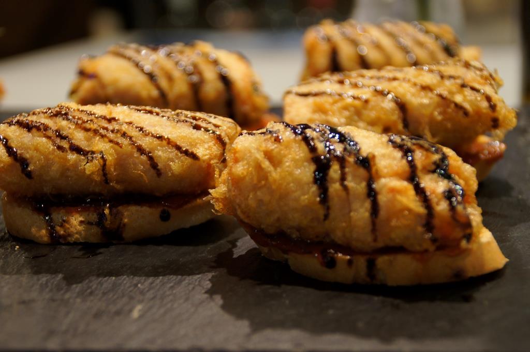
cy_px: 176
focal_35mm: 90
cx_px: 265
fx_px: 1323
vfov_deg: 15.1
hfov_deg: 22.6
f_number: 5
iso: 1600
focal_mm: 60
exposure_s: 1/100
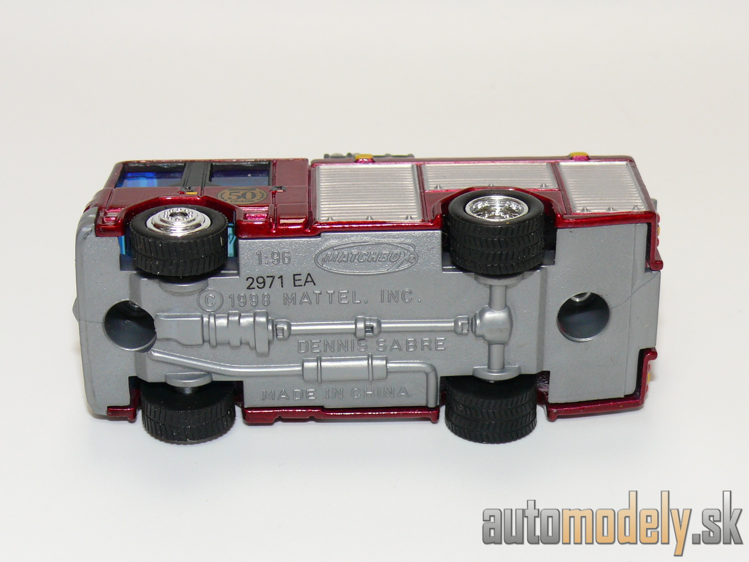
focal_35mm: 89
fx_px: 1926
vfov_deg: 16.6
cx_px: 374
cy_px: 281
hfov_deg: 22.0
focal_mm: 12.5
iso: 100
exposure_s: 1/30
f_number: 4
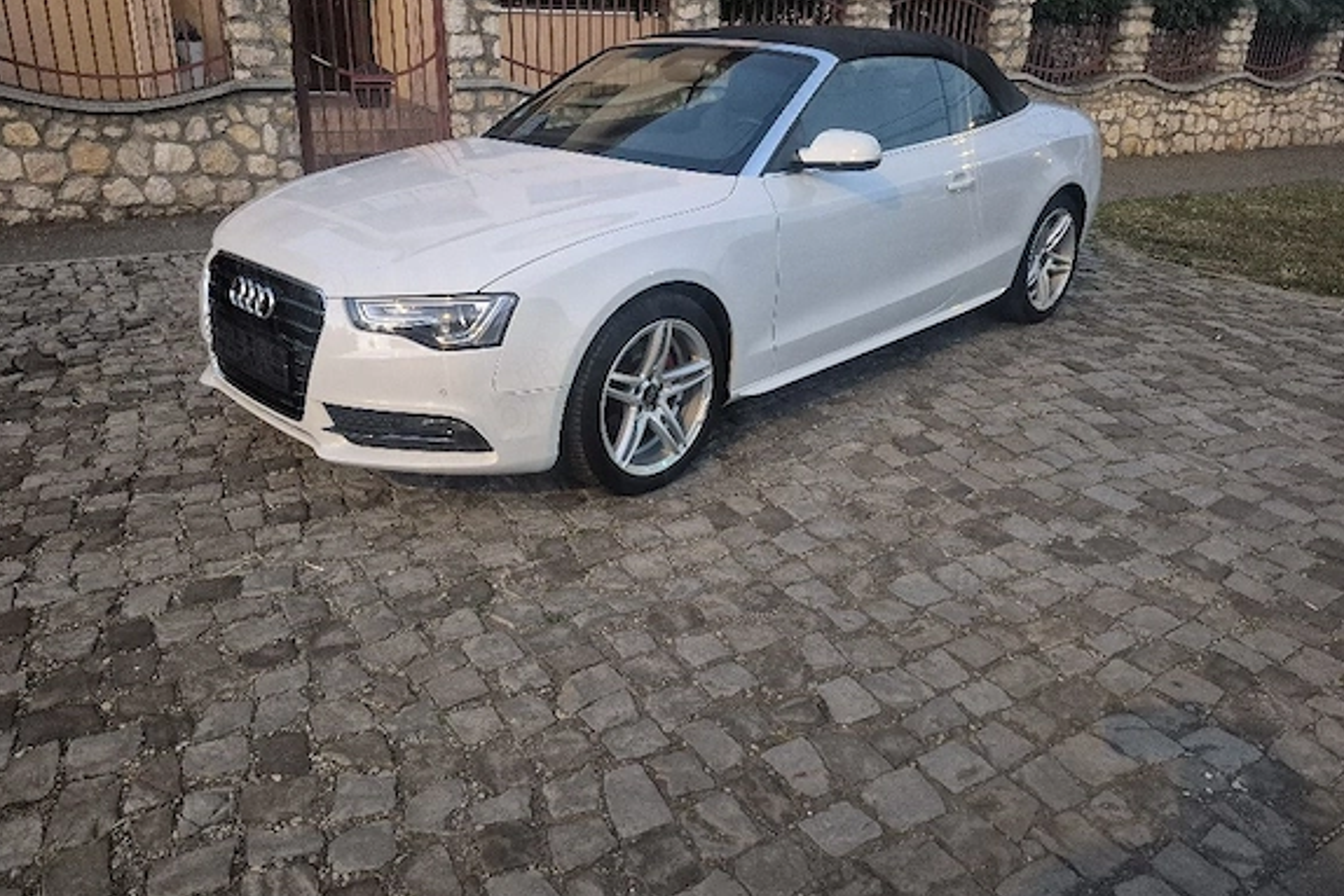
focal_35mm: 25
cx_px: 653
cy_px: 391
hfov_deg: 71.5
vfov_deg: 51.2
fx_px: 934
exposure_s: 1/100
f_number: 1.8
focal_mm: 5.4
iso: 1600
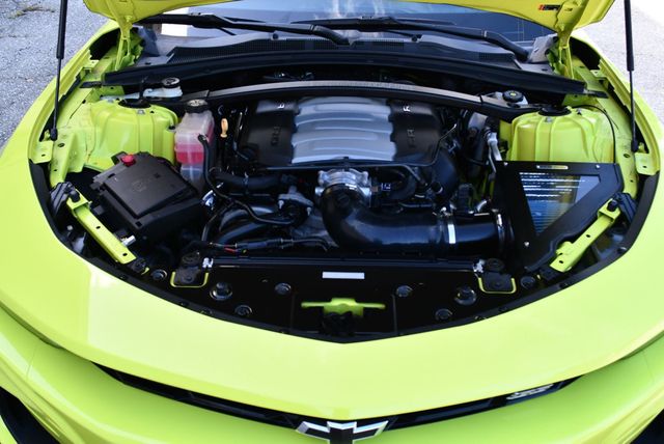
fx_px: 665
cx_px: 332
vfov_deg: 36.9
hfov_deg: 53.1
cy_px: 222
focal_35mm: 36
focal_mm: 18
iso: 400
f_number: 5
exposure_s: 1/250
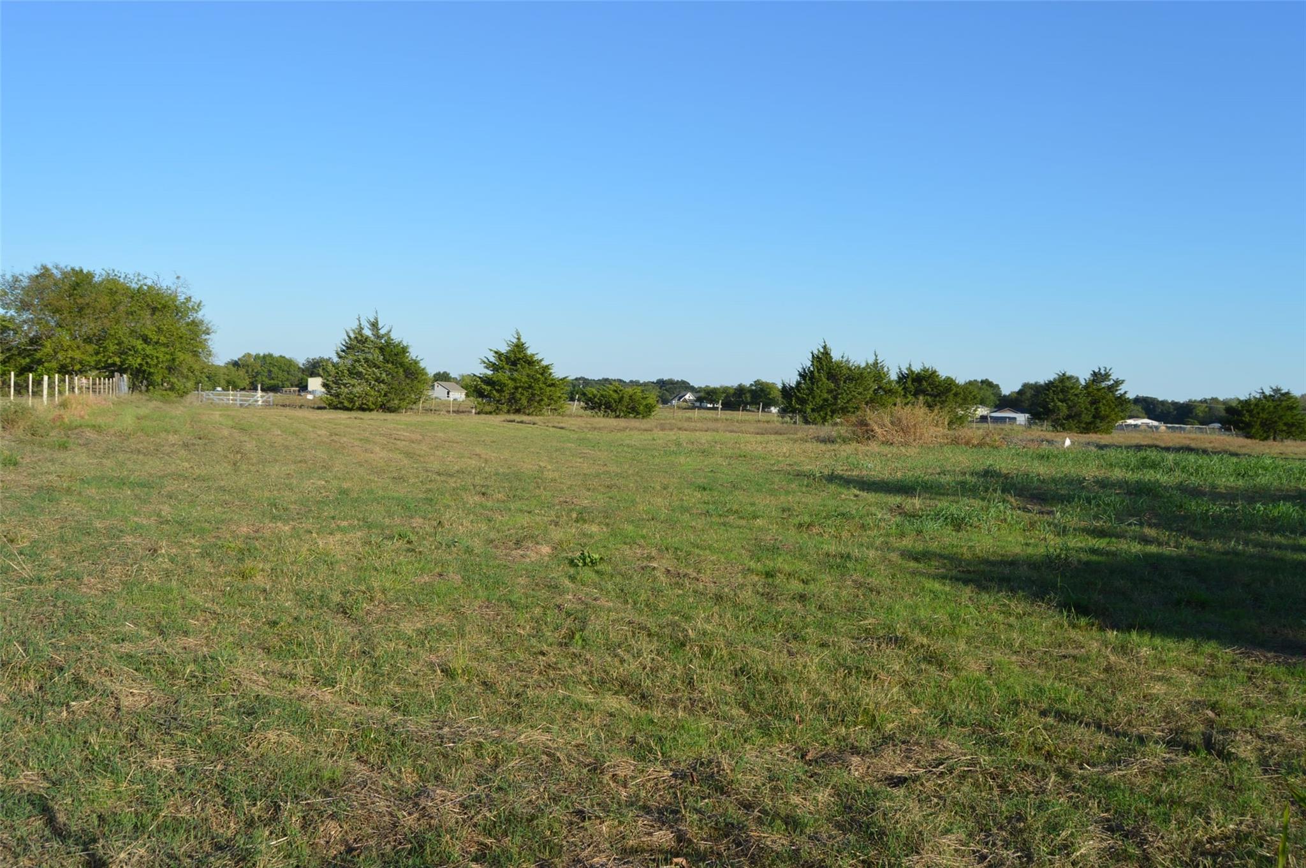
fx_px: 978
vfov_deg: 47.8
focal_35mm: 27
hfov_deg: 67.4
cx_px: 653
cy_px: 434
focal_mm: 18
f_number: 8
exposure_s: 1/250
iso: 100
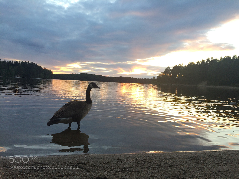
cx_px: 120
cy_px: 90
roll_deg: -3.2
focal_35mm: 29
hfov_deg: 61.7
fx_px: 200
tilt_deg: -2.3
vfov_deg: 48.2
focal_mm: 4.15
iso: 50
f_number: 2.2
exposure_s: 1/100
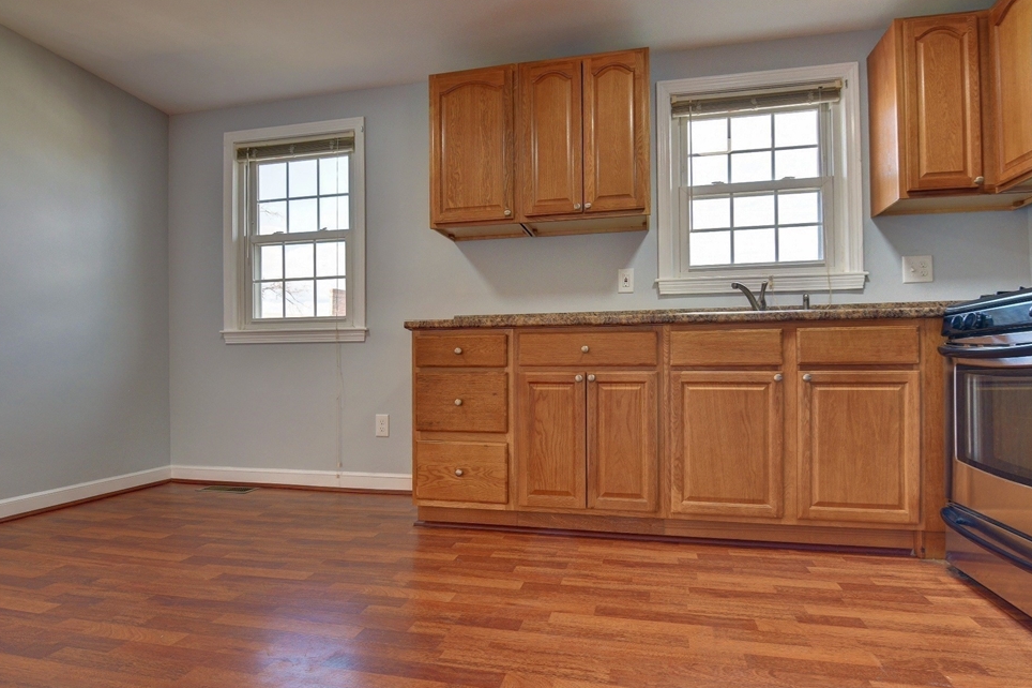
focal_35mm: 17
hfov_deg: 93.2
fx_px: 487
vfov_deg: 70.4
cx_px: 536
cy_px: 362
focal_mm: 11
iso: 400
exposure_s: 1/40
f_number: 8
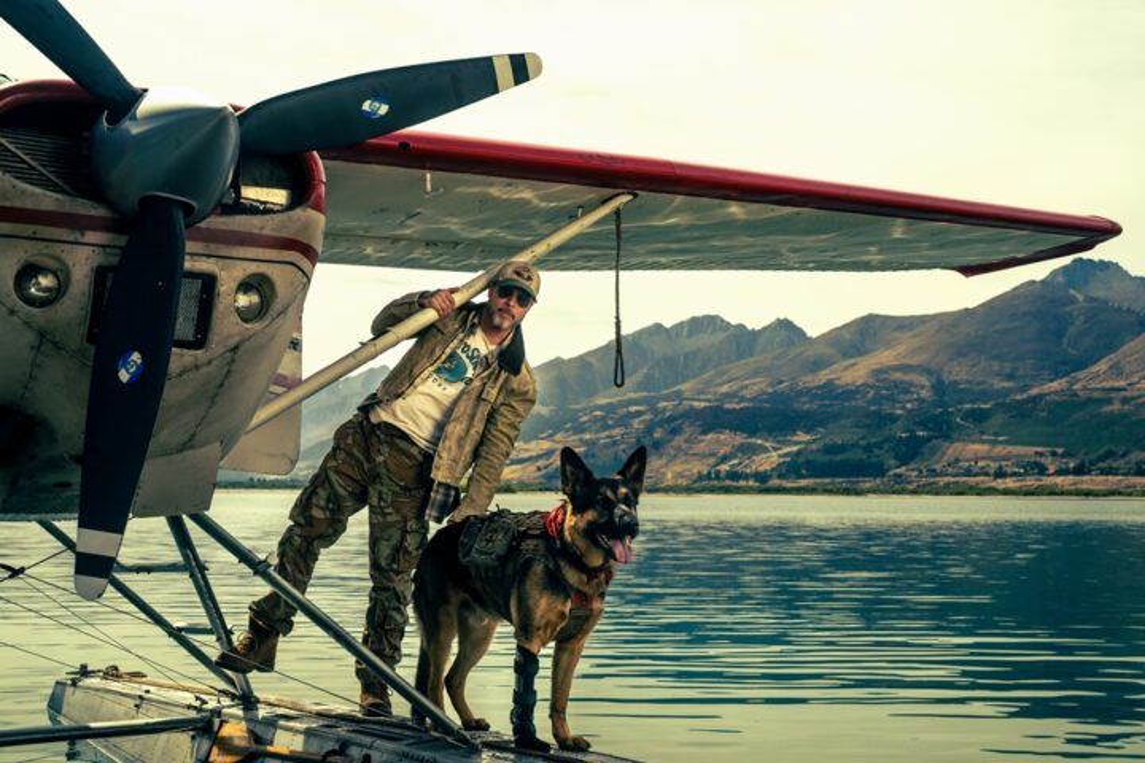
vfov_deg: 27.0
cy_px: 382
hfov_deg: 39.6
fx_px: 1590
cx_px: 572
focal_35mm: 50
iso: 500
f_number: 6.3
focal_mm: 50
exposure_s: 1/1600
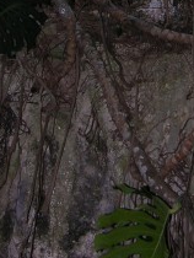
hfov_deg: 11.5
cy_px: -57
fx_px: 955
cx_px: 201
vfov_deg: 14.8
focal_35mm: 128
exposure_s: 1/60.1
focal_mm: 8.9
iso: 50
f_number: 2.8
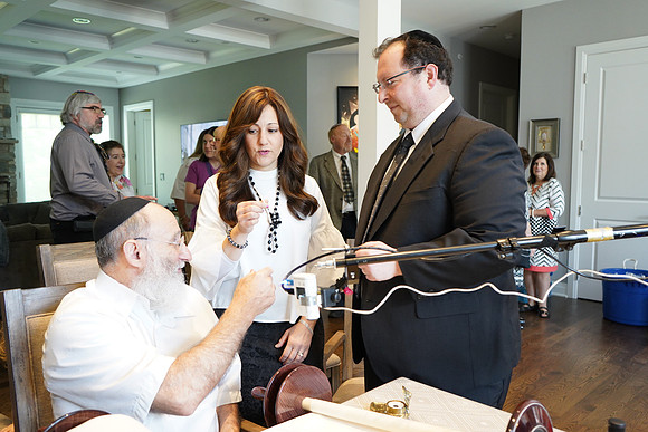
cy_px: 216
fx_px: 522
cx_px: 324
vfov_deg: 45.0
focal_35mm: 29
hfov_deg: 63.6
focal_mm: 29
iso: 3200
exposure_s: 1/80
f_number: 5
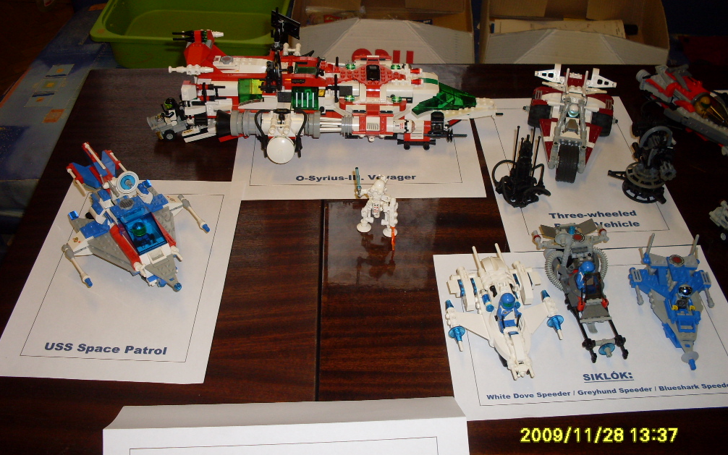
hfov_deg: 48.2
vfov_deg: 31.2
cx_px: 358
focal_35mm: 41
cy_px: 211
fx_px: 814
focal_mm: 6.3
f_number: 2.8
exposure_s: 1/45
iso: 100
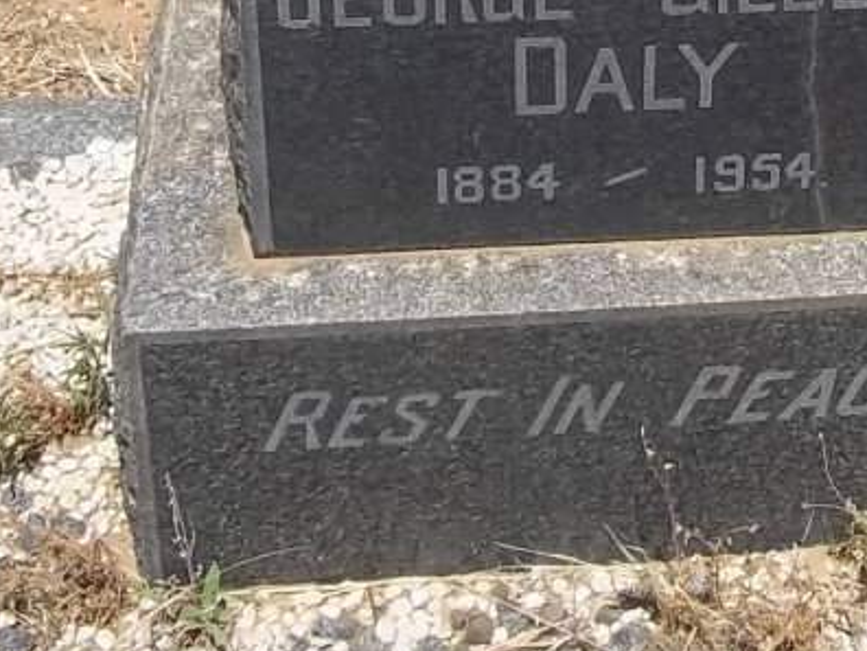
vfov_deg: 14.5
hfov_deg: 19.7
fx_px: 2429
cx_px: 836
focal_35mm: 97
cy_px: -228
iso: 80
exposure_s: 1/640
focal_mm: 5.7
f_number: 5.5
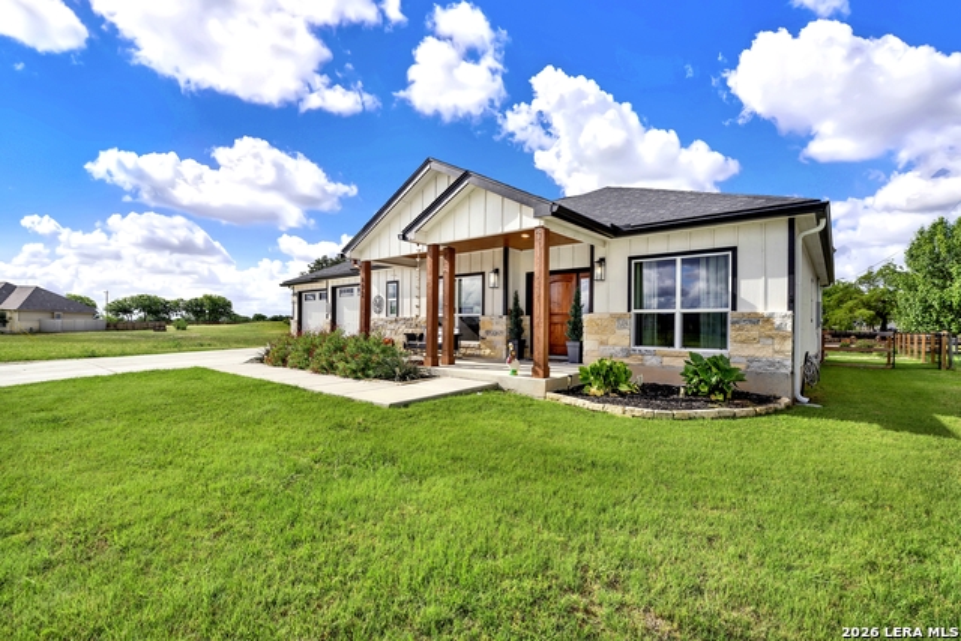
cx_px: 480
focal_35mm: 16
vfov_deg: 74.1
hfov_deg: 97.1
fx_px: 425
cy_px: 320
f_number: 7.1
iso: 100
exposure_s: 1/200
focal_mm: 15.9
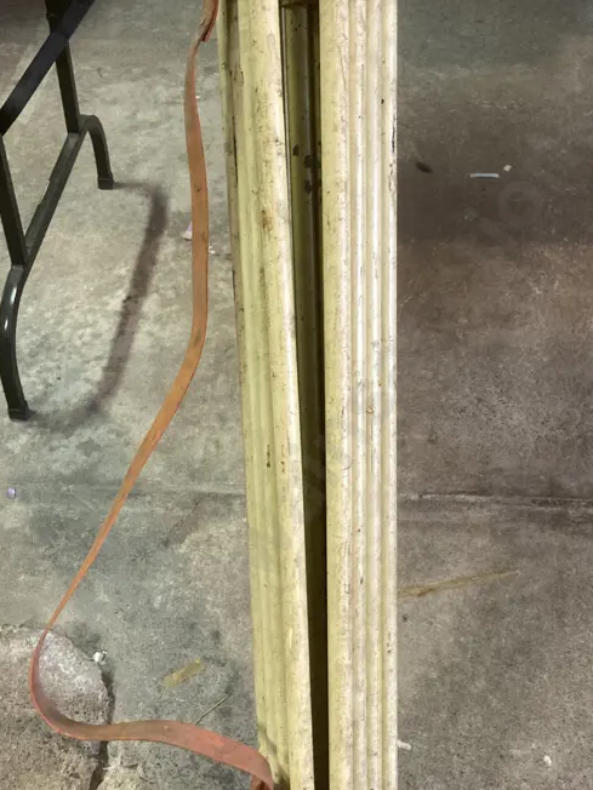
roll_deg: +1.3
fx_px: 1005
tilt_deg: -44.3
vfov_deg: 42.9
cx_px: 360
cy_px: 416
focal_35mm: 44
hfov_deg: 32.8
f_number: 1.8
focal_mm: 3.99
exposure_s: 1/33
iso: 400
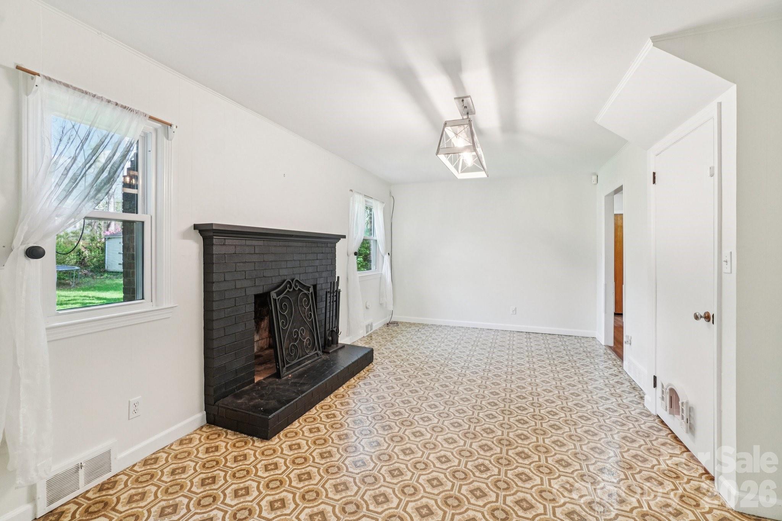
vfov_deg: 77.3
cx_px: 391
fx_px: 326
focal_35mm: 15
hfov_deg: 100.4
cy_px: 260
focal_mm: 10
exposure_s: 1/25
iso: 400
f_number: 8
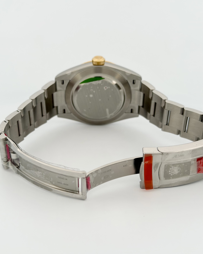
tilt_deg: -23.1
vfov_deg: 36.6
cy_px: 121
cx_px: 100
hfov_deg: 29.7
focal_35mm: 51
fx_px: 383
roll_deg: -2.4
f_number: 1.78
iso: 64
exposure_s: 1/1795
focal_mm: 6.76
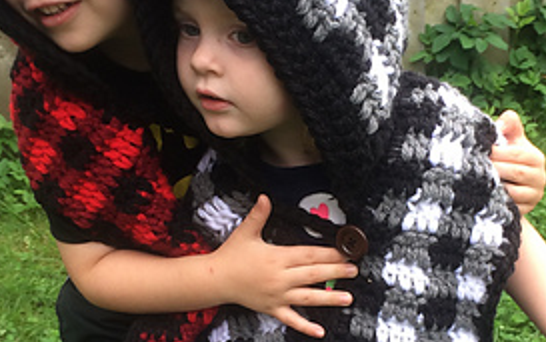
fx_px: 1072
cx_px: 324
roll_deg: +0.9
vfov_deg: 18.0
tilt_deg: -18.7
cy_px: 264
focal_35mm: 72
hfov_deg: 28.5
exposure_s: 1/120
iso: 32
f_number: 2.2
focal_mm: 4.15
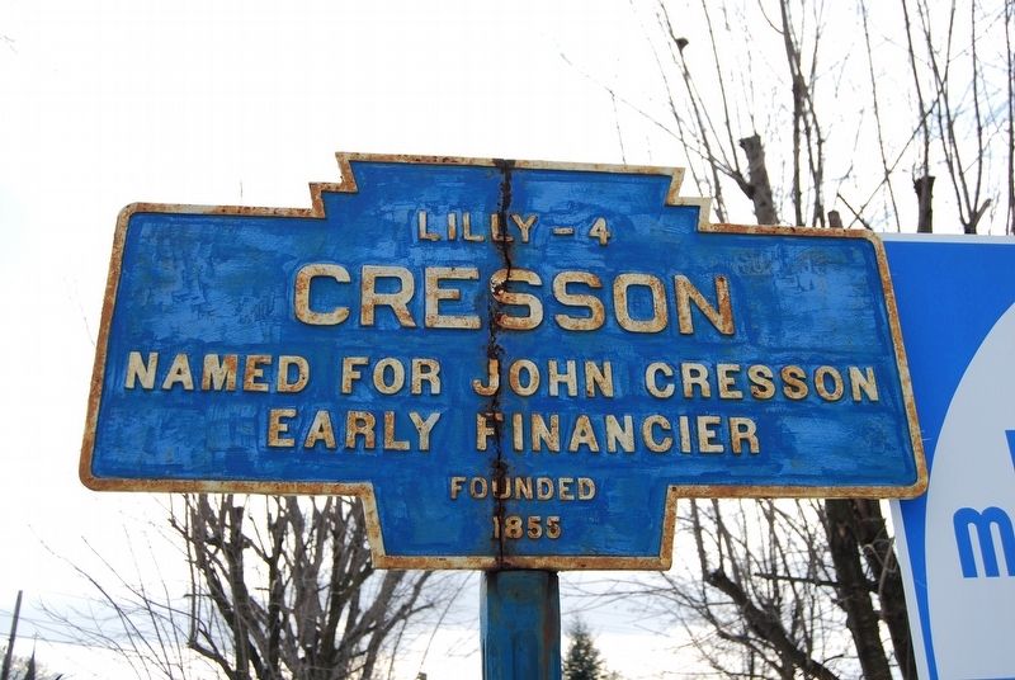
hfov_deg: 53.1
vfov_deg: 37.0
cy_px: 340
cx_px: 508
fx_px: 1016
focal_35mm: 36
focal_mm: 24
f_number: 5.6
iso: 100
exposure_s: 1/125
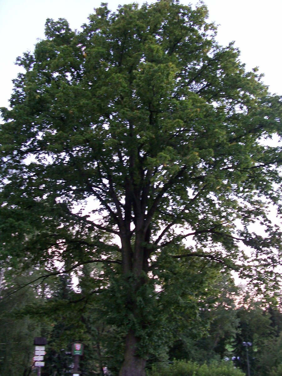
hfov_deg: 40.7
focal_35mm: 35
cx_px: 141
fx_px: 380
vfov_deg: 52.6
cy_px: 188
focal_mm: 6
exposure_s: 1/10
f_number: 2.8
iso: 140
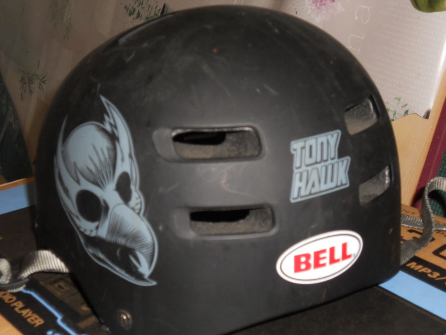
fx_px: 696
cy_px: 168
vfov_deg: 27.0
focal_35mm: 54
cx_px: 223
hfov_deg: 35.5
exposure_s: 1/30
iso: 200
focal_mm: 9.8
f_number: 4.8
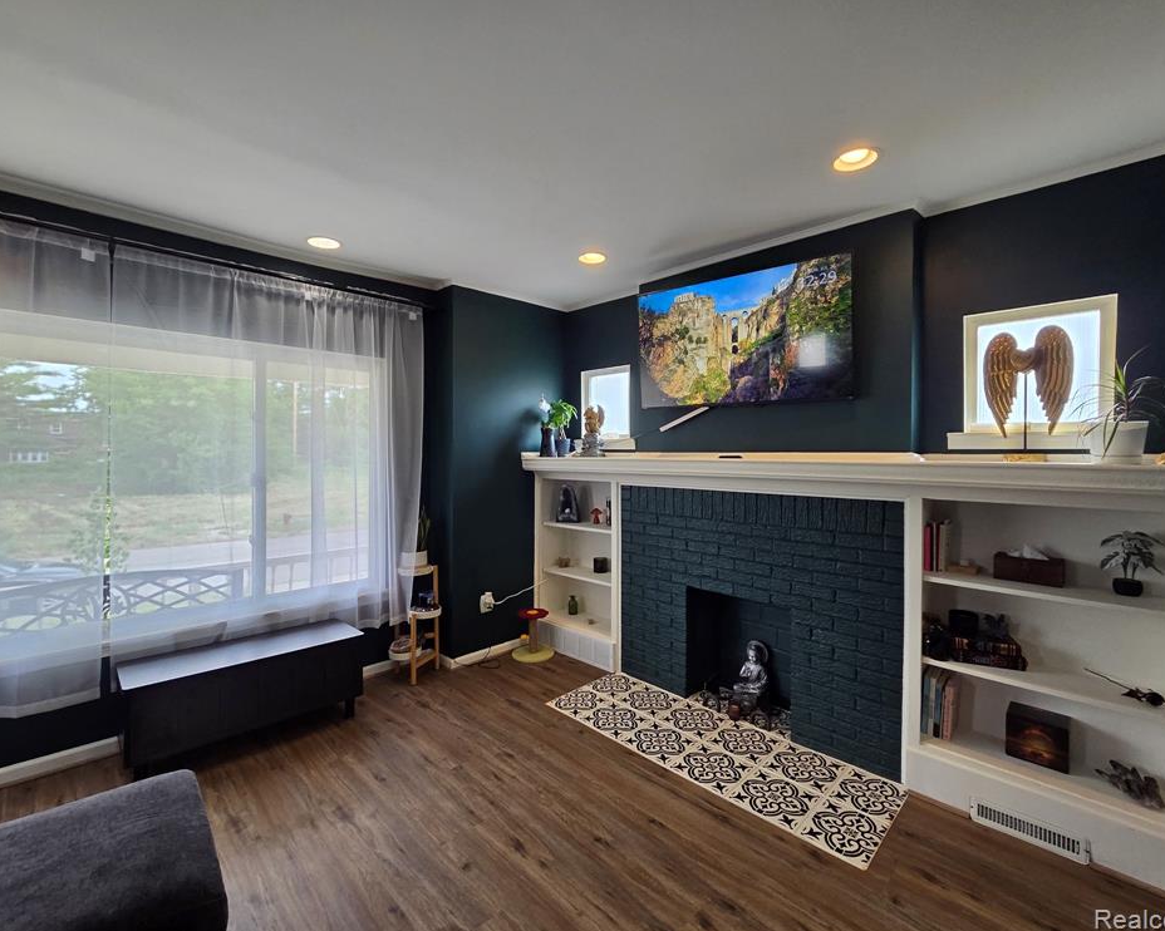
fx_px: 483
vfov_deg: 88.0
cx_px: 579
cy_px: 458
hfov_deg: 100.7
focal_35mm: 14
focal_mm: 2.2
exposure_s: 1/120
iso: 125
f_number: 2.2
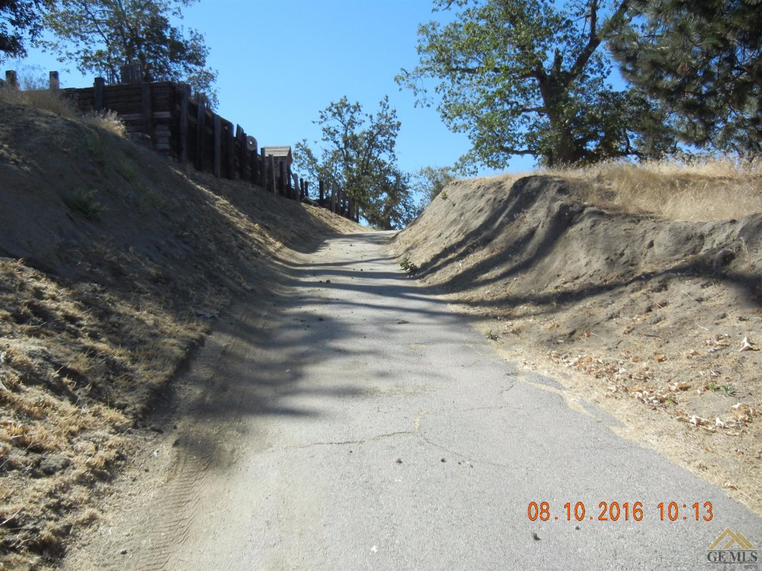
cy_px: 286
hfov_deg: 60.0
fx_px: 660
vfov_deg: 46.8
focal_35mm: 30
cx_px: 381
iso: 160
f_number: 7
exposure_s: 1/286
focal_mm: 5.4
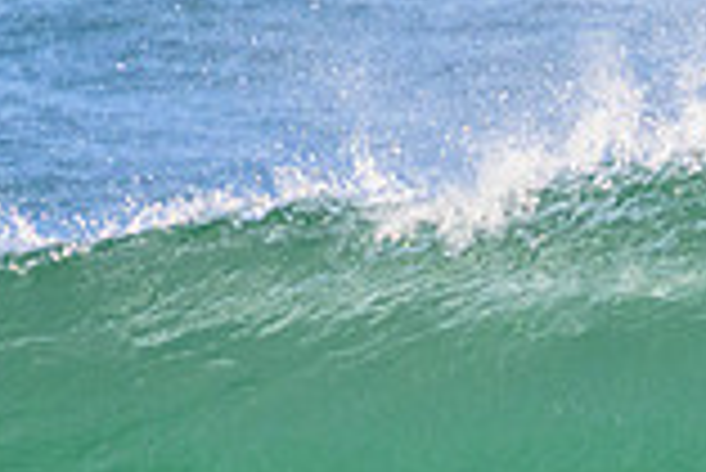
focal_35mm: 2958
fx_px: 58062
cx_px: 625
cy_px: 780
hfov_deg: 0.7
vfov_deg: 0.5
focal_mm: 800
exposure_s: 1/2000
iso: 3200
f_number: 11
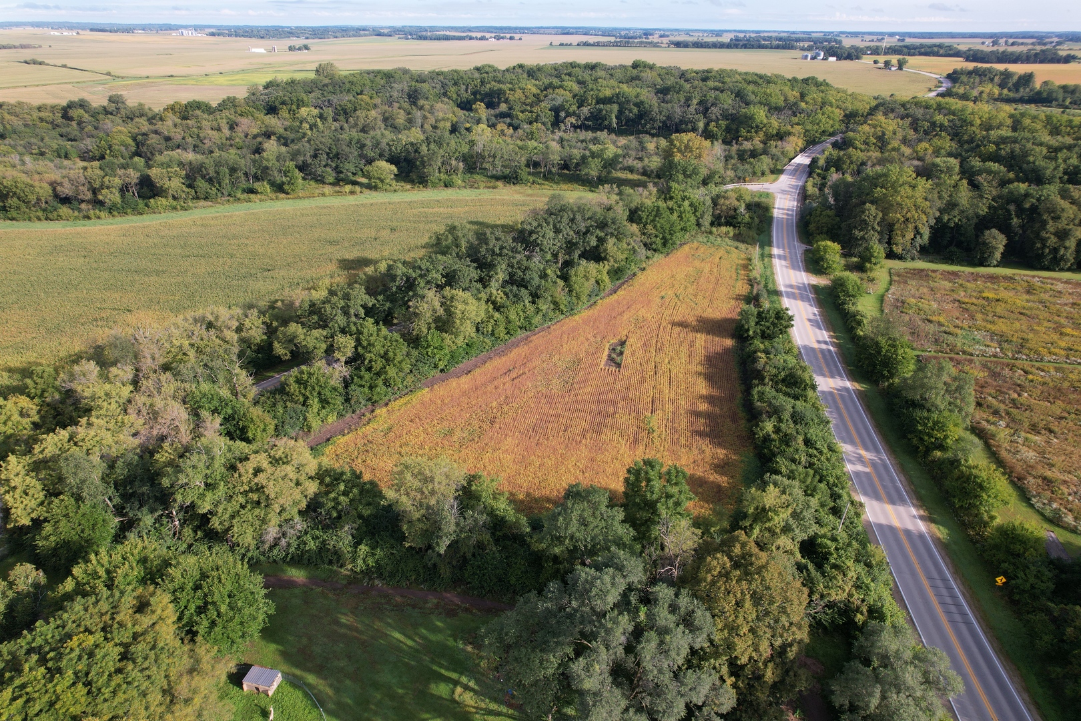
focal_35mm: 22
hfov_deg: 78.6
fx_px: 661
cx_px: 540
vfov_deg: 57.2
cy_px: 360
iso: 110
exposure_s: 1/50
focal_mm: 8.38
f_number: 2.8
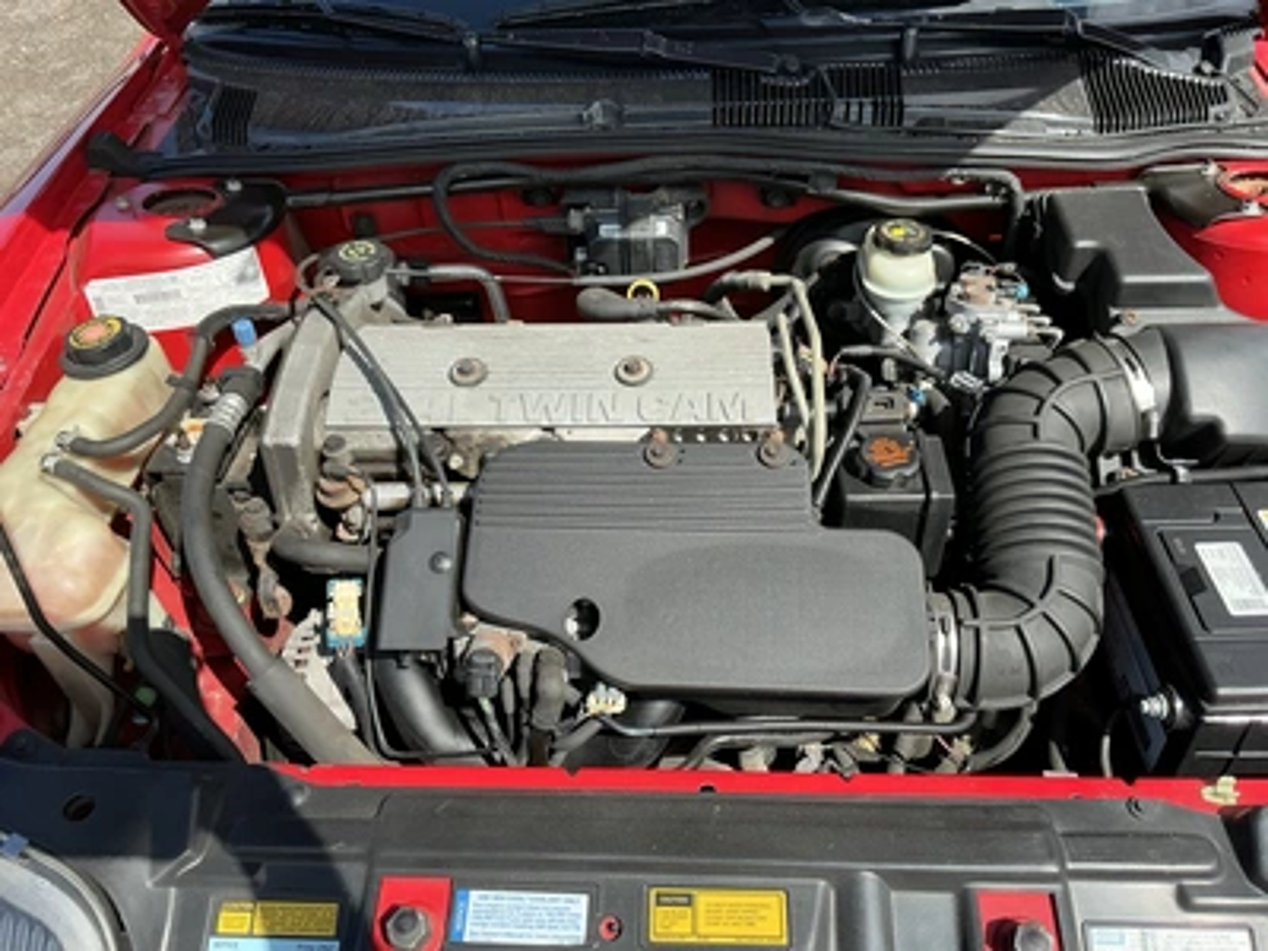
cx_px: 634
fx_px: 1026
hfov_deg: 63.4
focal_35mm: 28
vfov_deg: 49.7
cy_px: 476
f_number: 1.8
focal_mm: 3
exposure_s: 1/883
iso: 25
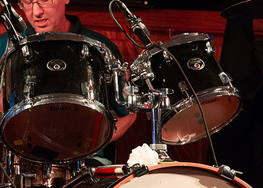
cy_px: 43
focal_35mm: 128
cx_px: 25
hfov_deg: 15.5
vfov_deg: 11.2
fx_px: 956
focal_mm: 70
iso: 6400
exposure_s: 1/40
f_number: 6.3
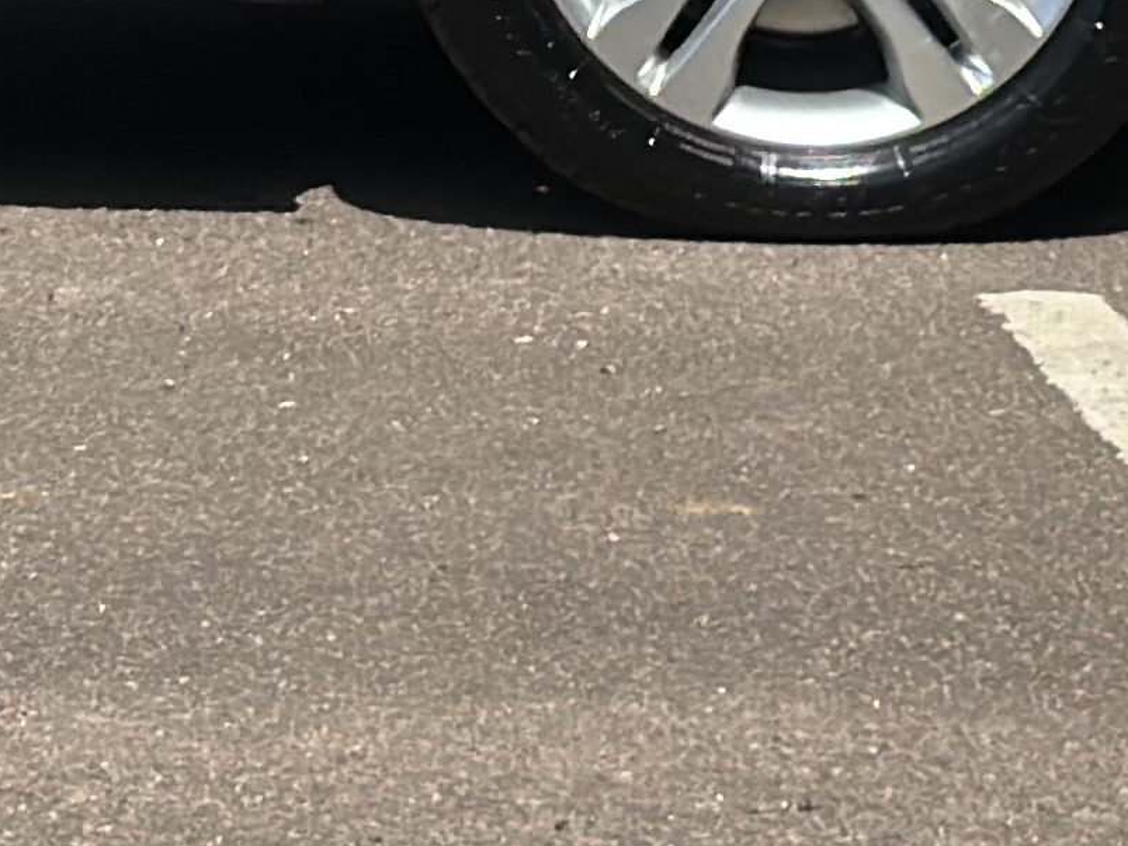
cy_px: -1003
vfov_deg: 6.0
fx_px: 7852
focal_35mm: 241
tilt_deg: -0.9
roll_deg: -1.8
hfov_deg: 8.1
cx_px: -546
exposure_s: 1/8929
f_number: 1.78
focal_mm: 6.86
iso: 100
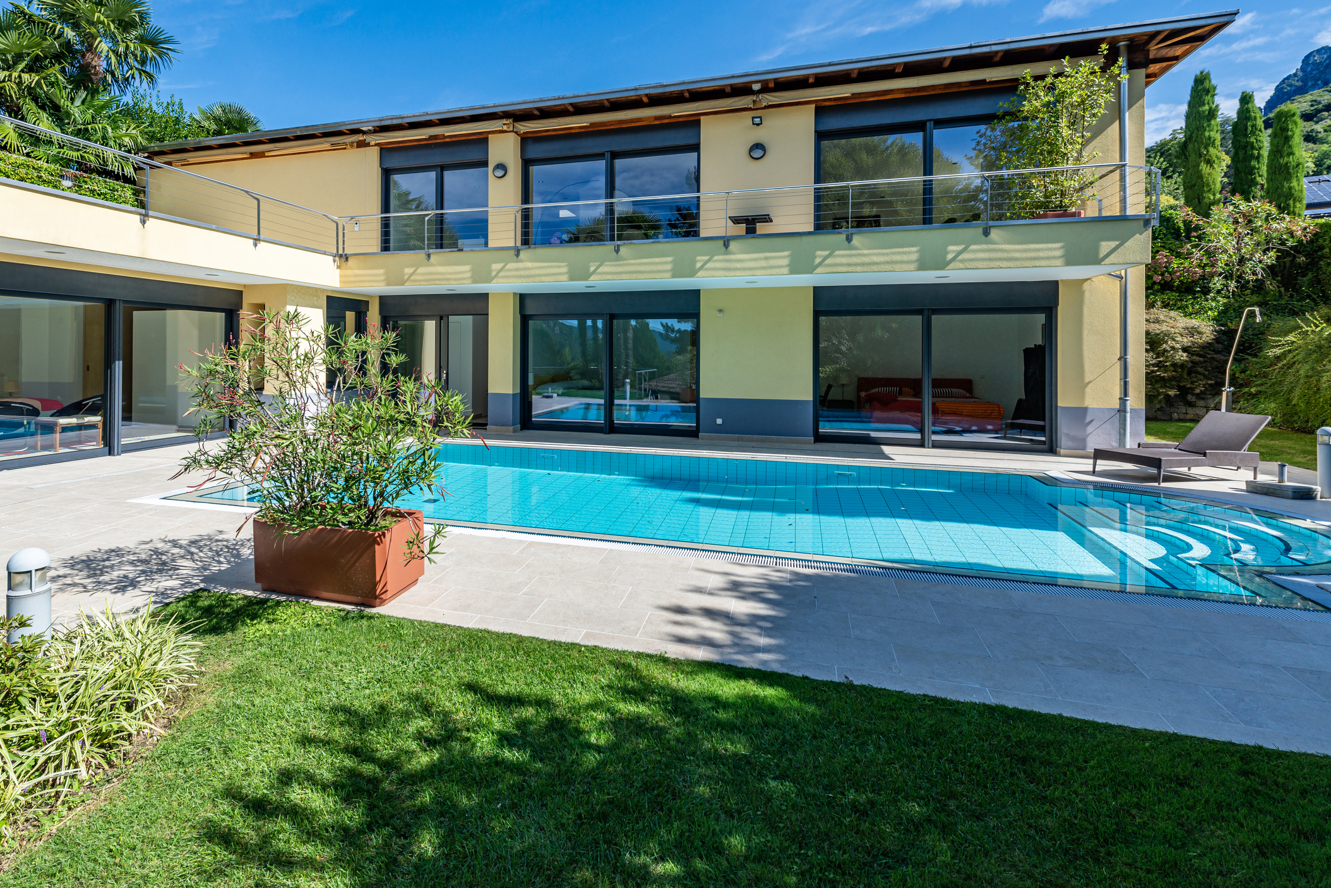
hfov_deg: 92.9
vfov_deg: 69.7
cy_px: 351
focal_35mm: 17
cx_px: 591
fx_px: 629
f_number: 9
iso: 100
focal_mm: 14
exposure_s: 1/320
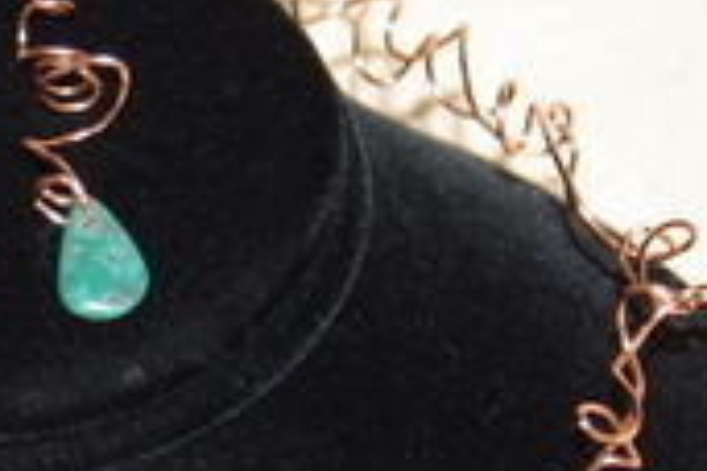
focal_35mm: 351
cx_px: -215
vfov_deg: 3.9
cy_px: 488
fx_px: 6893
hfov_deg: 5.8
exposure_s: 1/90
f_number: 5.6
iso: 100
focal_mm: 80
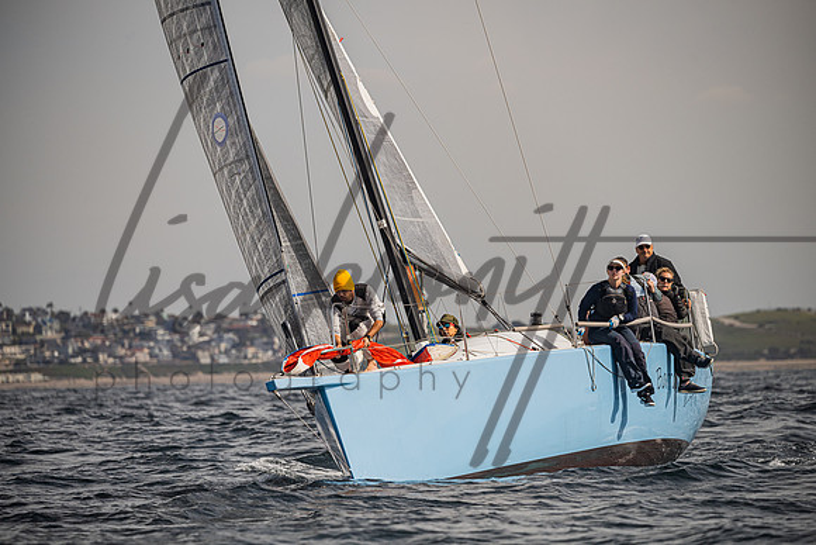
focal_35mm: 290
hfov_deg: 7.1
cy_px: 272
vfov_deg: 4.7
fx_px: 6575
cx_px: 408
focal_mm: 290
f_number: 6.3
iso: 320
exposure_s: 1/3200
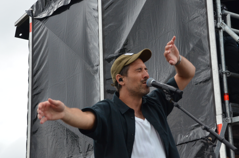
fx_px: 523
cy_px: 69
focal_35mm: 79
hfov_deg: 25.7
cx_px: 131
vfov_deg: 17.2
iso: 1000
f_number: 6.3
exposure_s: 1/640
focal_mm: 42
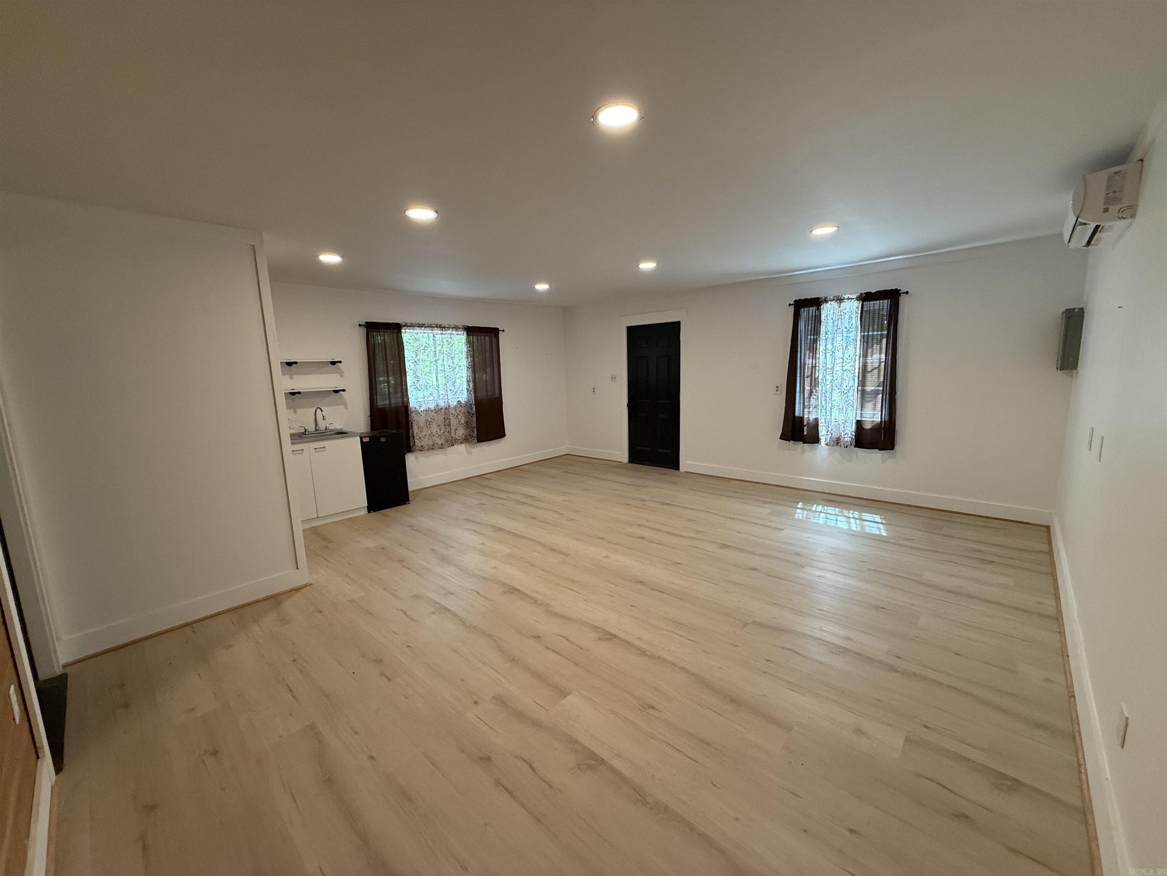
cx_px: 584
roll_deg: +1.1
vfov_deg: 85.7
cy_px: 438
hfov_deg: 102.1
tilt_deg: -7.9
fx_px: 472
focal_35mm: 14
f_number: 2.2
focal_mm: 2.22
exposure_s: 1/120
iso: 250
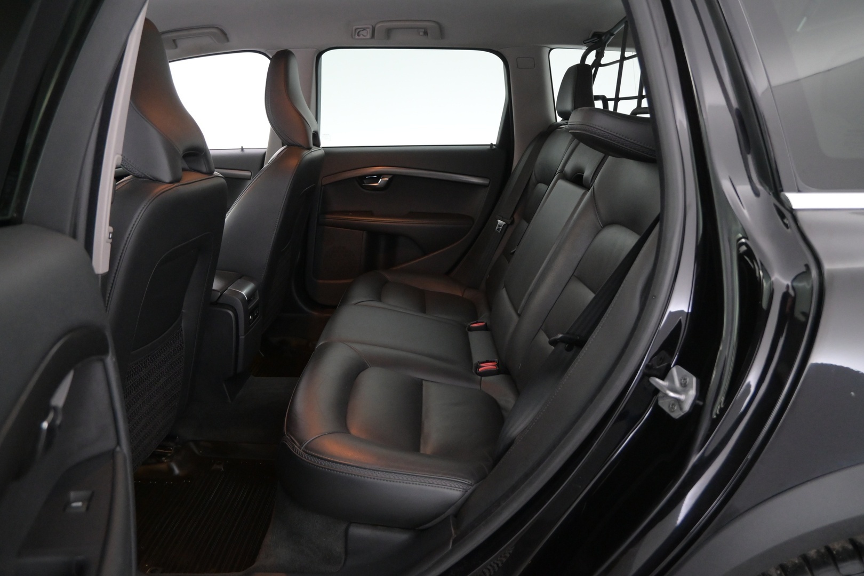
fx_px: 576
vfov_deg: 53.1
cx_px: 432
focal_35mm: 24
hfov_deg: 73.7
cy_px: 288
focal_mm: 16
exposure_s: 1/50
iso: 2500
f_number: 3.5
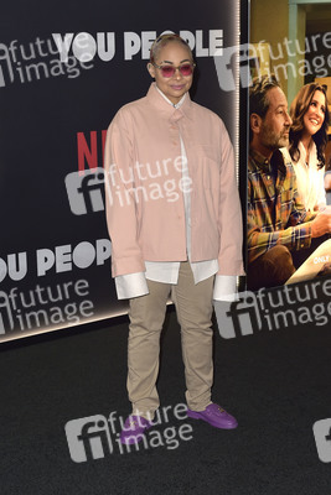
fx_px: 827
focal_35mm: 60
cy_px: 248
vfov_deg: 33.4
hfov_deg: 22.6
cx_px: 166
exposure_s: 1/250
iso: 400
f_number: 6.3
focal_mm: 60
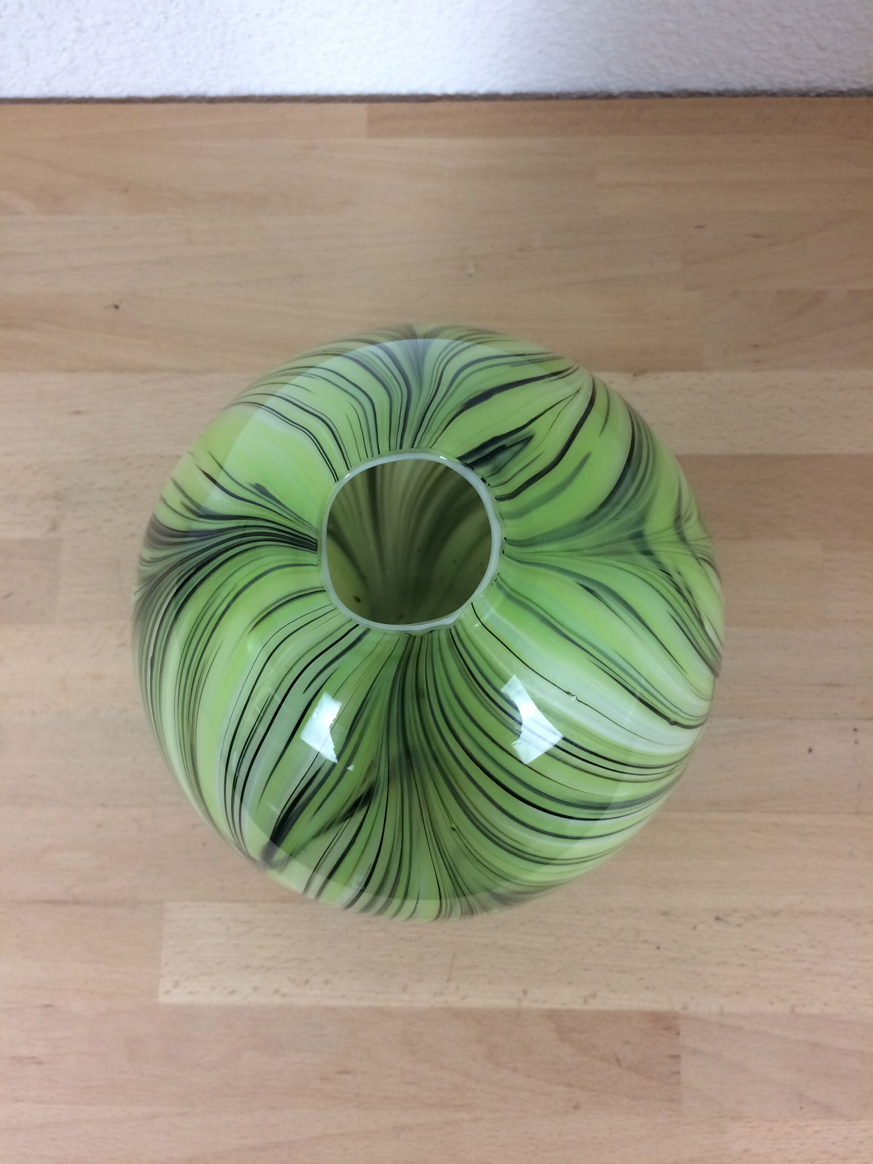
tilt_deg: -80.0
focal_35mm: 29
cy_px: 582
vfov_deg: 61.7
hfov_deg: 48.2
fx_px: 975
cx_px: 436
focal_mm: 4.15
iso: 64
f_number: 2.2
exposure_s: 1/33
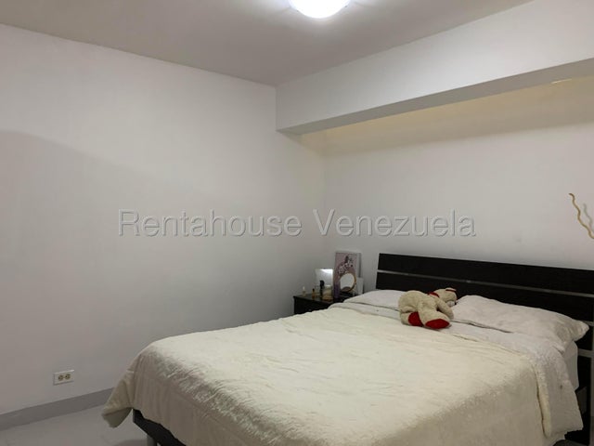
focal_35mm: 26
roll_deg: -0.8
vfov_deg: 53.1
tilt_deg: +0.2
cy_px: 223
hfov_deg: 67.3
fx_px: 446
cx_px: 297
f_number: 1.8
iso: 250
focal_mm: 4.25
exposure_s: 1/60
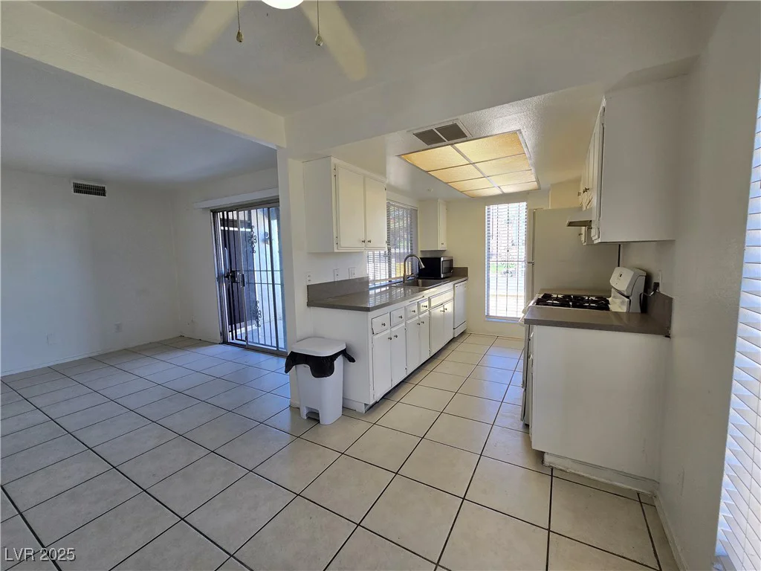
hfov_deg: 106.2
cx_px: 380
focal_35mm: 13
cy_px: 286
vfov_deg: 89.9
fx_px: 286
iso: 64
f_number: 2.2
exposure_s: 1/120
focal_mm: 2.2
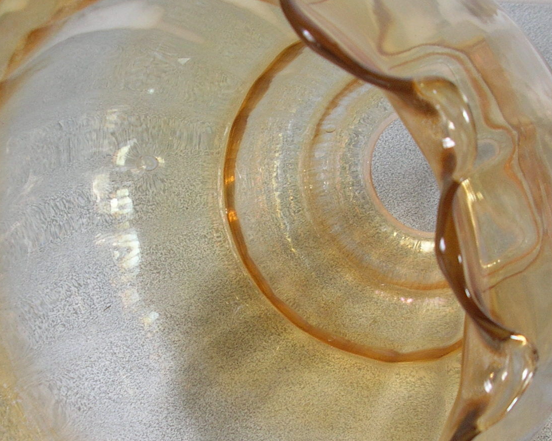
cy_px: 279
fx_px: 1160
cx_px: 218
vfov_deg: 21.5
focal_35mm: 71
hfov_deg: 26.7
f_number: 2.8
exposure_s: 1/20.1
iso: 50
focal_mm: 5.8
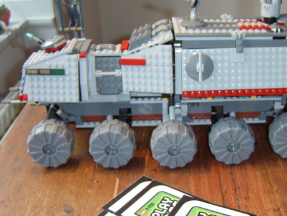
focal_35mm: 43
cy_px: 97
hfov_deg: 43.3
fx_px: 357
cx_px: 189
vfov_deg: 33.6
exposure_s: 1/30
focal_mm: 8.13
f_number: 2.7
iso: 141
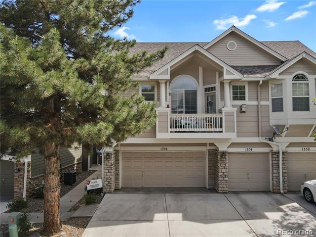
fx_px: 219
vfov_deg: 56.8
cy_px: 118
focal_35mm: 24
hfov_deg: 71.6
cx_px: 158
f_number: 2.8
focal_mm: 4.5
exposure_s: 1/240
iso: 100
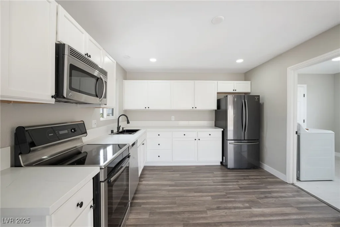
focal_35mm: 14
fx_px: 132
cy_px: 114
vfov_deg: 81.2
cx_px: 170
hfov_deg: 104.2
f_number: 9
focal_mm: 14
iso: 100
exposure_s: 1/4
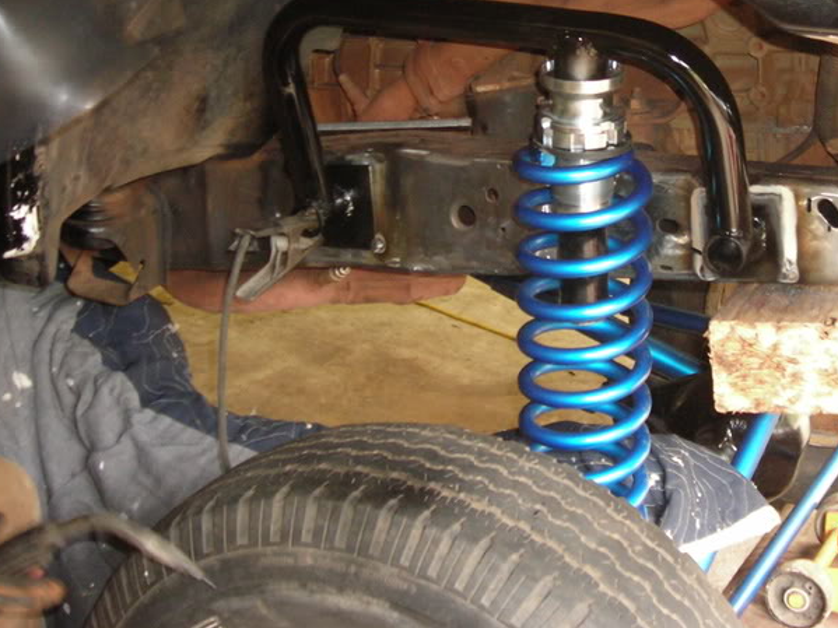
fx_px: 1573
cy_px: 116
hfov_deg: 29.4
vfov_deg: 22.2
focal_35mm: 65
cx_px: 631
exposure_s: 1/23.5
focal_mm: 6.3
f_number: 3.2
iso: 200
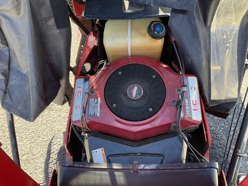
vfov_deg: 48.2
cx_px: 124
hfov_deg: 61.7
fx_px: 208
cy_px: 93
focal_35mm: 29
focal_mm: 3
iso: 32
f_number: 1.8
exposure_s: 1/165
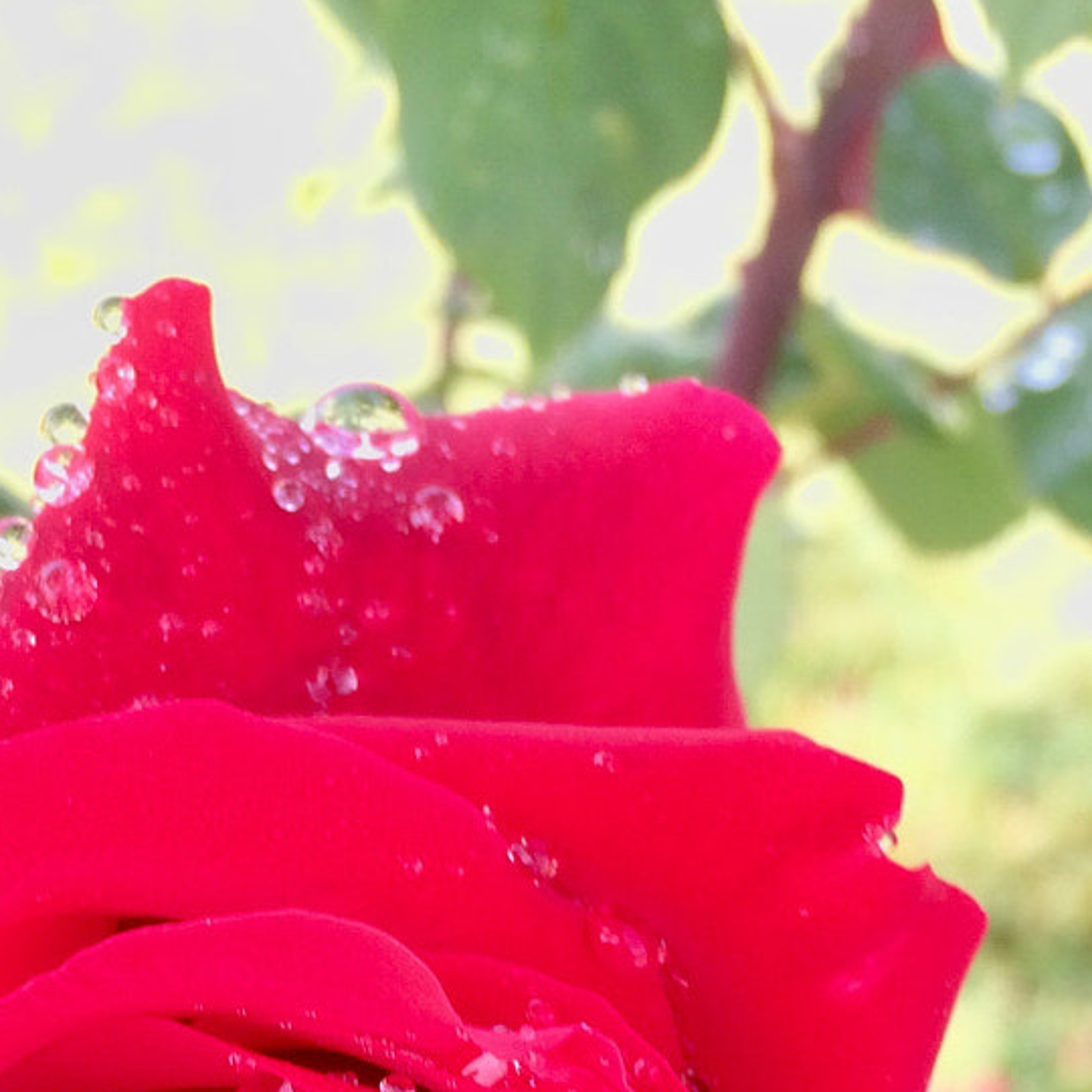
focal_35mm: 76
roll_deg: +1.0
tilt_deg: -44.5
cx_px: 408
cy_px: 1227
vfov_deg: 21.5
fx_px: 2712
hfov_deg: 22.7
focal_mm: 4.15
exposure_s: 1/121
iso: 32
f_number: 2.2
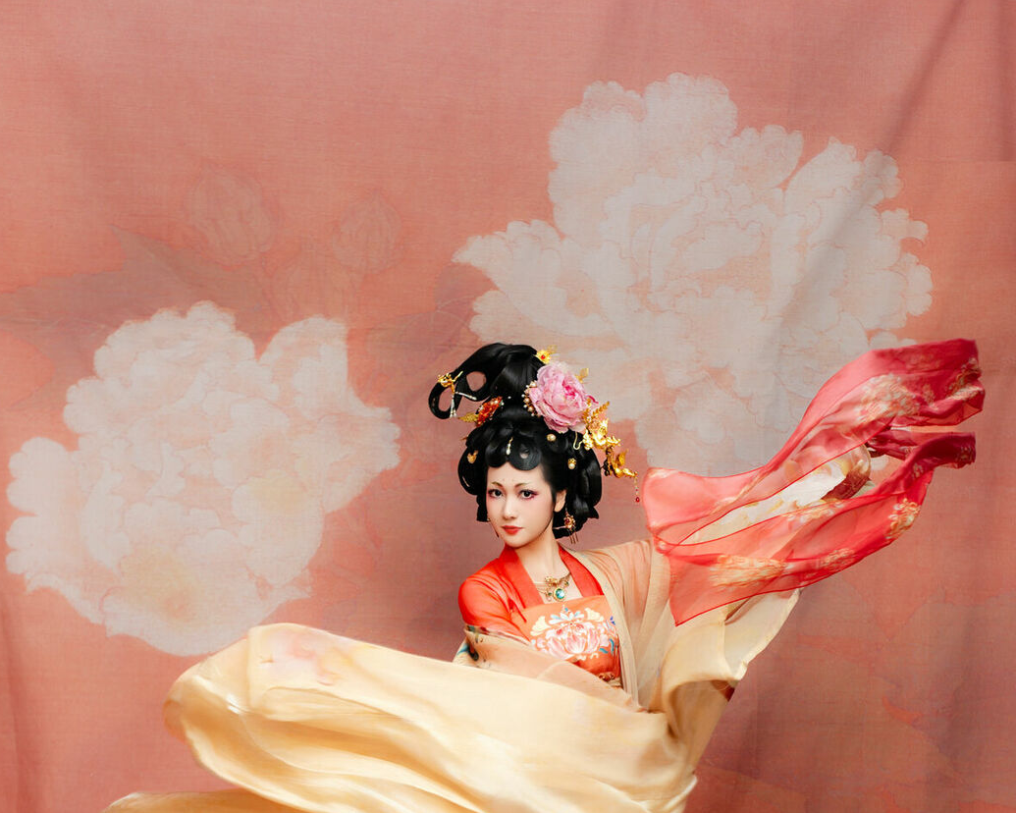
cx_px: 503
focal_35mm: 70
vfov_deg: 21.3
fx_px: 2105
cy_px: 749
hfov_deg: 27.1
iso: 100
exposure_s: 1/125
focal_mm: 50
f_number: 3.2
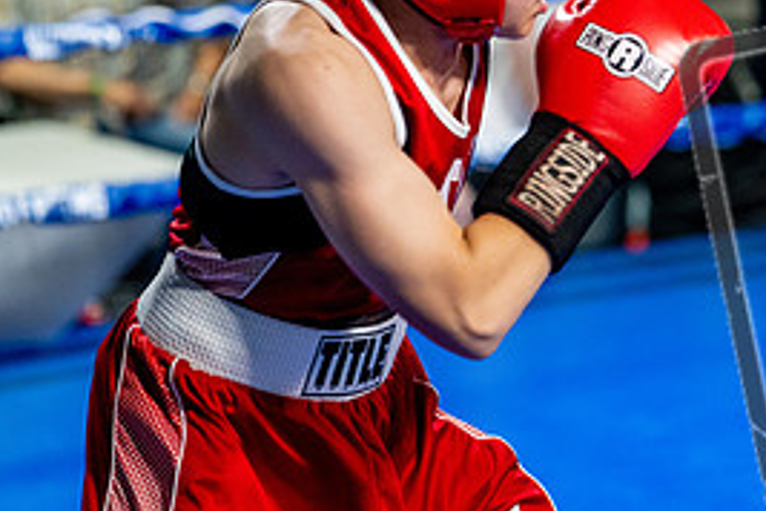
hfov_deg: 12.5
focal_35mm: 163
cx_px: 686
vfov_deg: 8.4
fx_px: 3468
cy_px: 90
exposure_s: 1/1000
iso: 4000
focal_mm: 75
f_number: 2
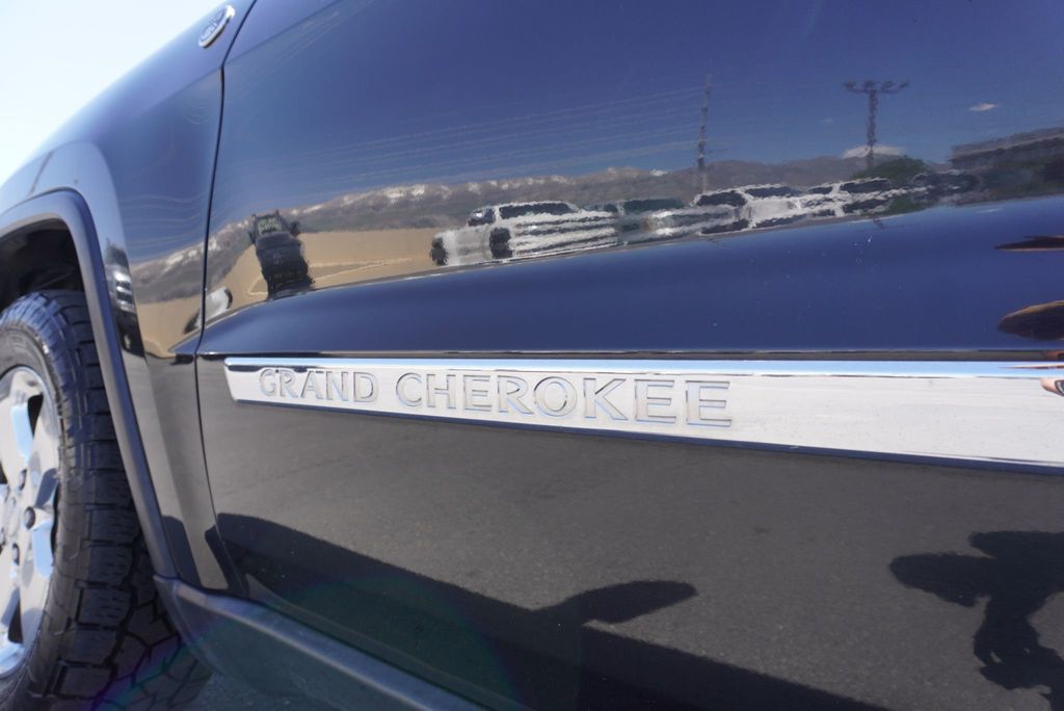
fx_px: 710
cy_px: 356
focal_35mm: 24
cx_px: 532
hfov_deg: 73.7
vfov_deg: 53.2
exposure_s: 1/100
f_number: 5
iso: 100
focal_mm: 16
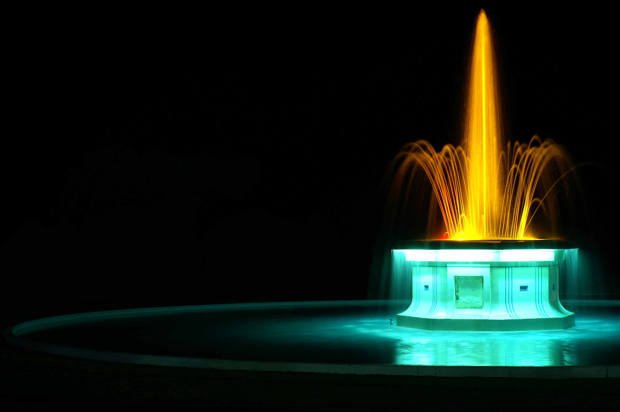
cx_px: 310
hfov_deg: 27.0
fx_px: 1291
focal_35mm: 75
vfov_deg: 18.1
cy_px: 206
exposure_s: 3.2
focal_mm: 50
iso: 100
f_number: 5.6
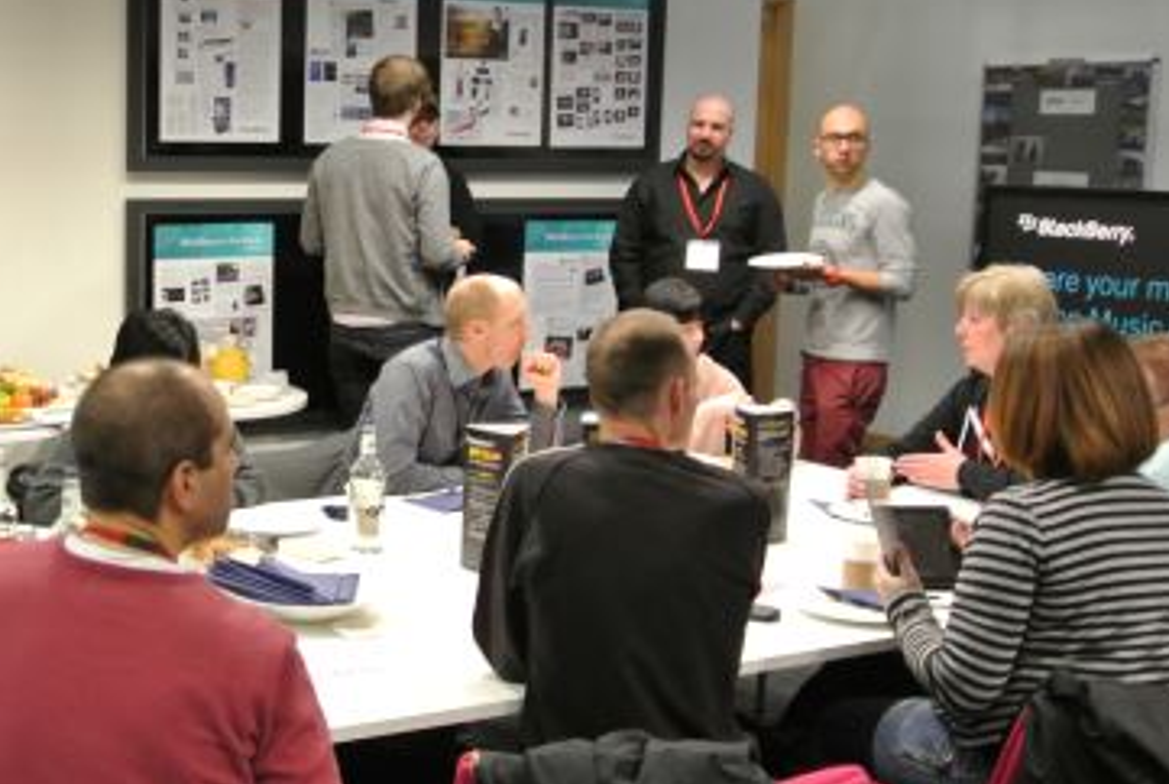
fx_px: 1756
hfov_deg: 35.1
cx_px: 168
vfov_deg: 25.1
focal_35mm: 54
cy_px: 426
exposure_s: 1/30
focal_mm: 11.4
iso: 800
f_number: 3.5
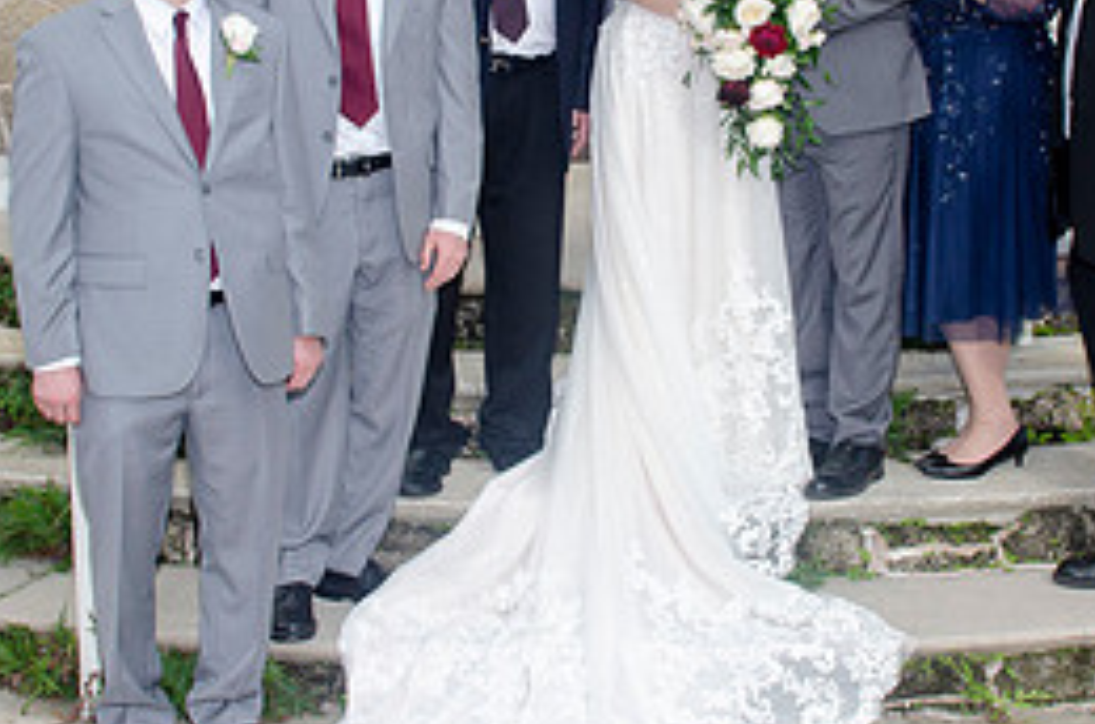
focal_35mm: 67
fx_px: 2033
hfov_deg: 30.1
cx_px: 661
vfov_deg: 20.0
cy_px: 147
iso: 100
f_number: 9
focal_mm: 20
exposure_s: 1/250
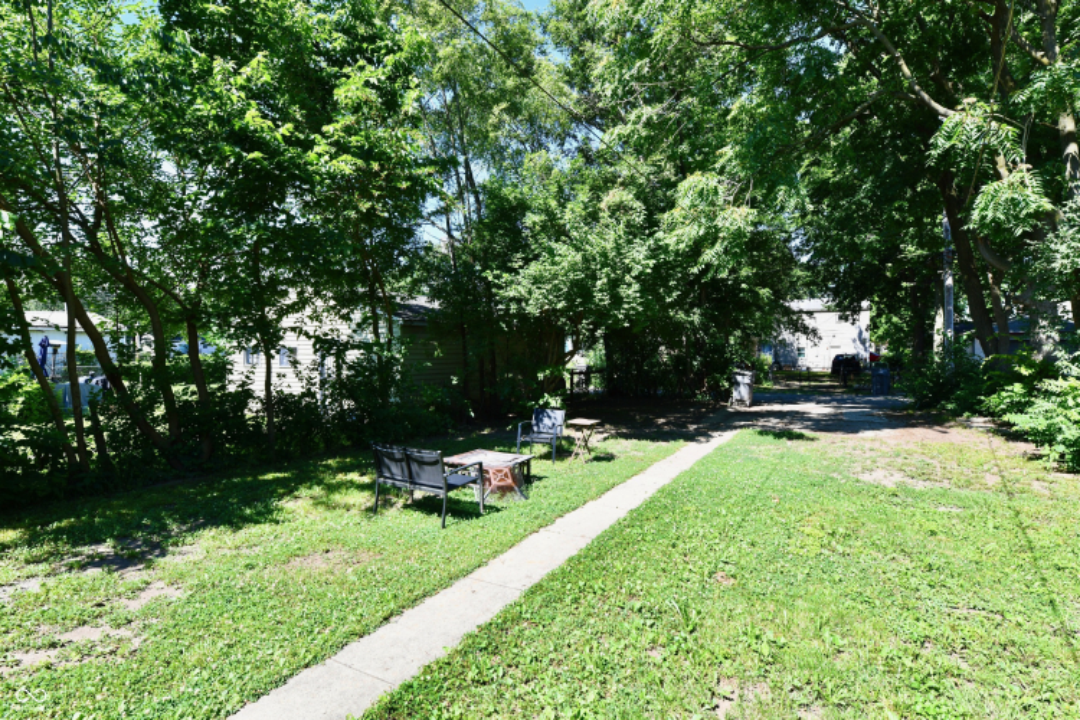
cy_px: 360
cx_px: 540
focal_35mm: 18
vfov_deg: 67.4
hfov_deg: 90.0
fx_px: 540
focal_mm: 18
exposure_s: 1/400
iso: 640
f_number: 10
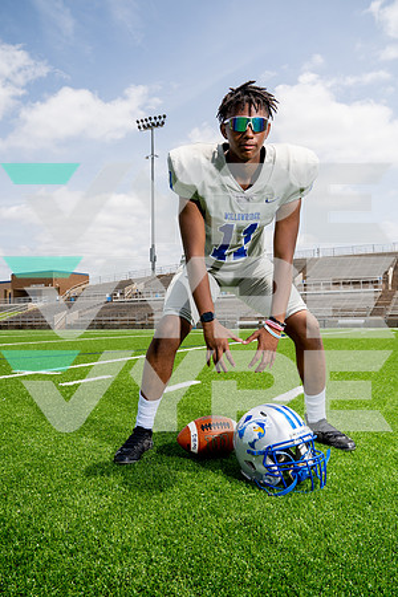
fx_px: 481
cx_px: 199
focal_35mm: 29
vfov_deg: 63.7
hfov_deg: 45.0
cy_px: 298
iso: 100
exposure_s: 1/250
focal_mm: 29
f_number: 8
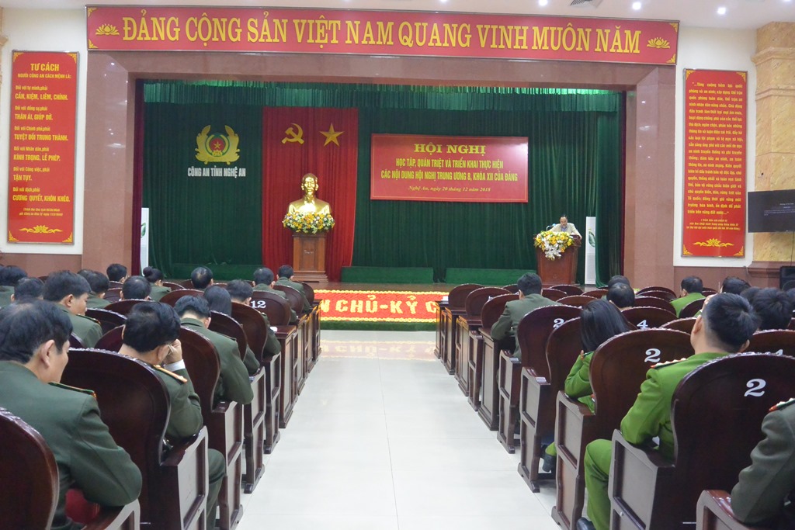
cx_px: 398
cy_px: 265
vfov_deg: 43.6
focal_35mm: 30
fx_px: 663
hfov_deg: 61.9
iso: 1250
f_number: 3.5
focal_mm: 11.4
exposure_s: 1/30
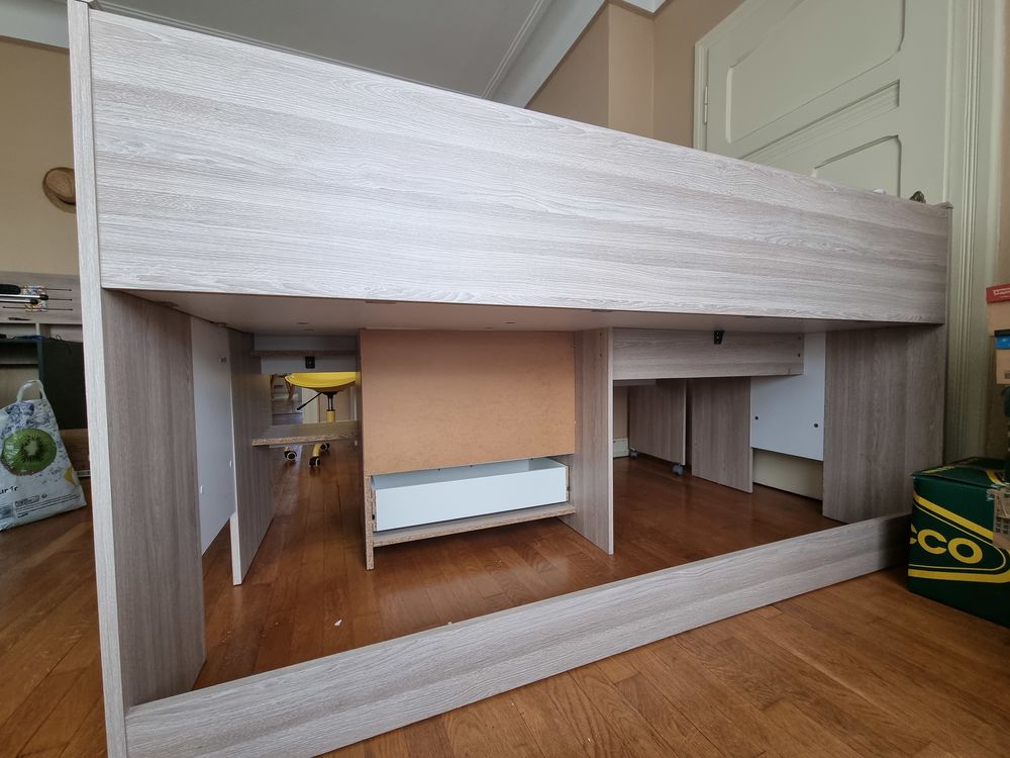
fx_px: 379
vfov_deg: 89.9
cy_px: 379
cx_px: 505
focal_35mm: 13
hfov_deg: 106.2
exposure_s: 1/50
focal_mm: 2.2
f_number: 2.2
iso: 250
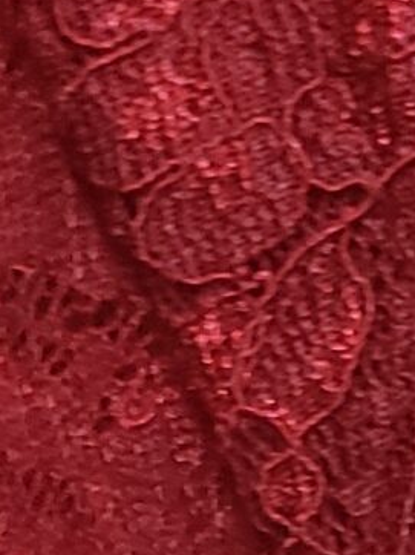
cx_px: 368
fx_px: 3313
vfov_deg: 8.2
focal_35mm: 207
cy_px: 1625
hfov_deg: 7.2
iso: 250
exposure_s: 1/33
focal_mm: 4.3
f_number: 1.5
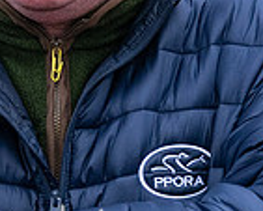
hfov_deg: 1.0
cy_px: 1
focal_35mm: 1986
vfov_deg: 0.8
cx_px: -33
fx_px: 15469
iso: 400
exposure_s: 1/640
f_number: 4
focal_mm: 200
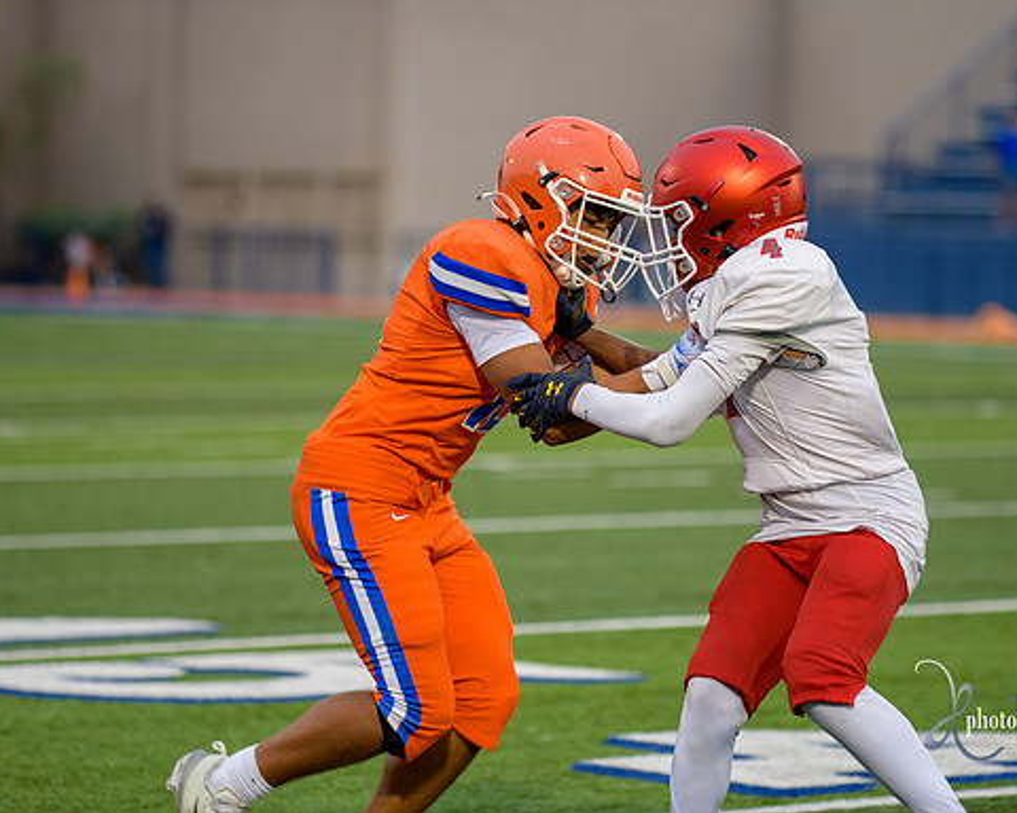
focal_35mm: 193
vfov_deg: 8.0
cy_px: 405
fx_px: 5809
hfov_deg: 10.0
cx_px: 528
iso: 320
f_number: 2.8
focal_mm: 170
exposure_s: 1/500
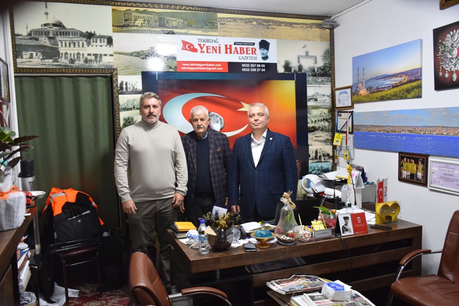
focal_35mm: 30
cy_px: 153
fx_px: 382
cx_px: 230
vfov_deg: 43.6
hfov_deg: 61.9
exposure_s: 1/60
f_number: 4
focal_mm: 20
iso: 800
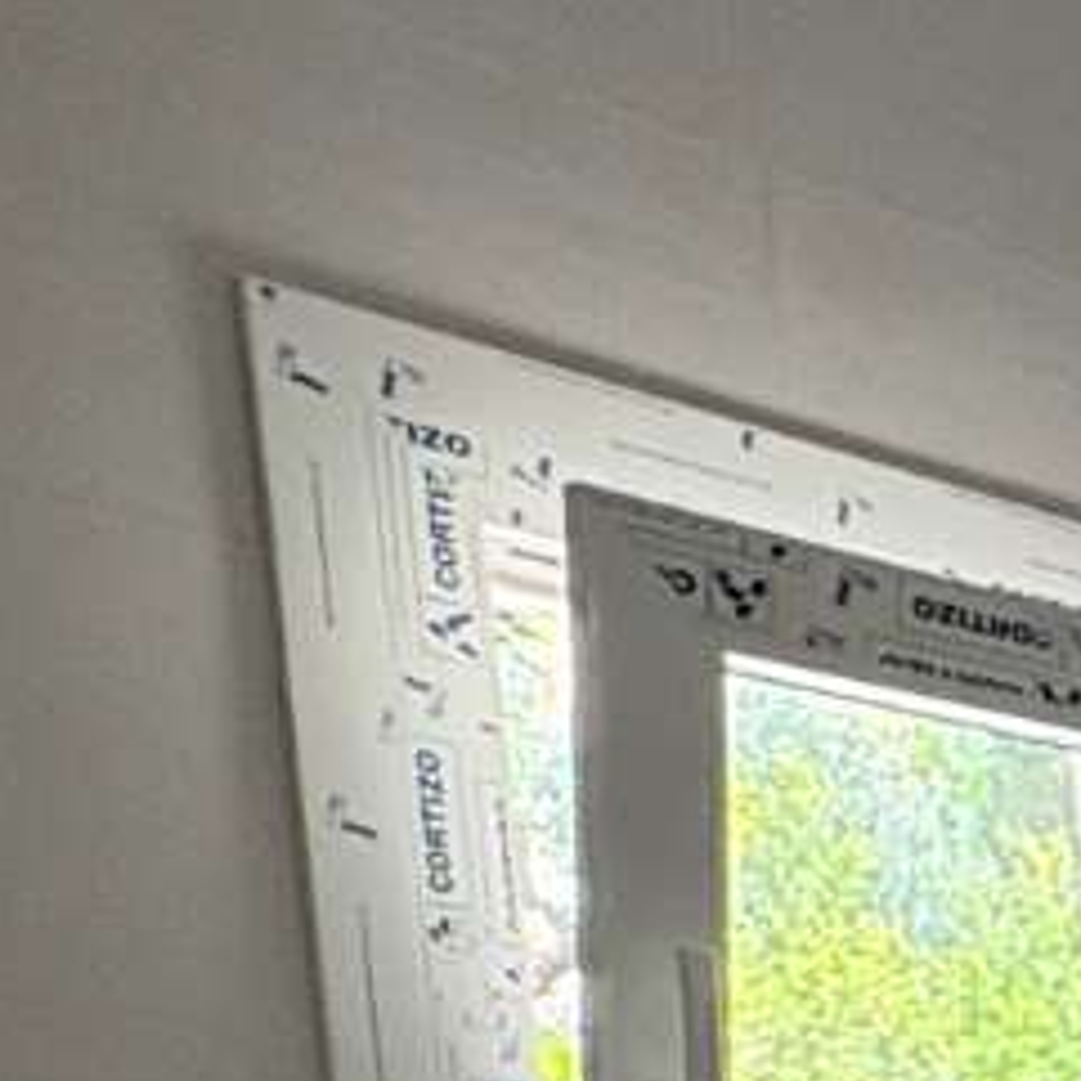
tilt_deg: -7.6
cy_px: 1873
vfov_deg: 18.3
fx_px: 2720
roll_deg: +0.5
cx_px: 2628
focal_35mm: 77
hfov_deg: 14.4
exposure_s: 1/99
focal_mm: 2.22
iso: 200
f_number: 2.2
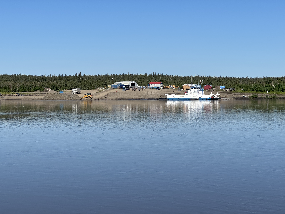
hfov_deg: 25.3
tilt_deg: -0.4
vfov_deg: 19.1
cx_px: 142
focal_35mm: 77
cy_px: 107
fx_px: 634
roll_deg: +0.6
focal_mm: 9
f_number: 2.8
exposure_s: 1/1783
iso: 25
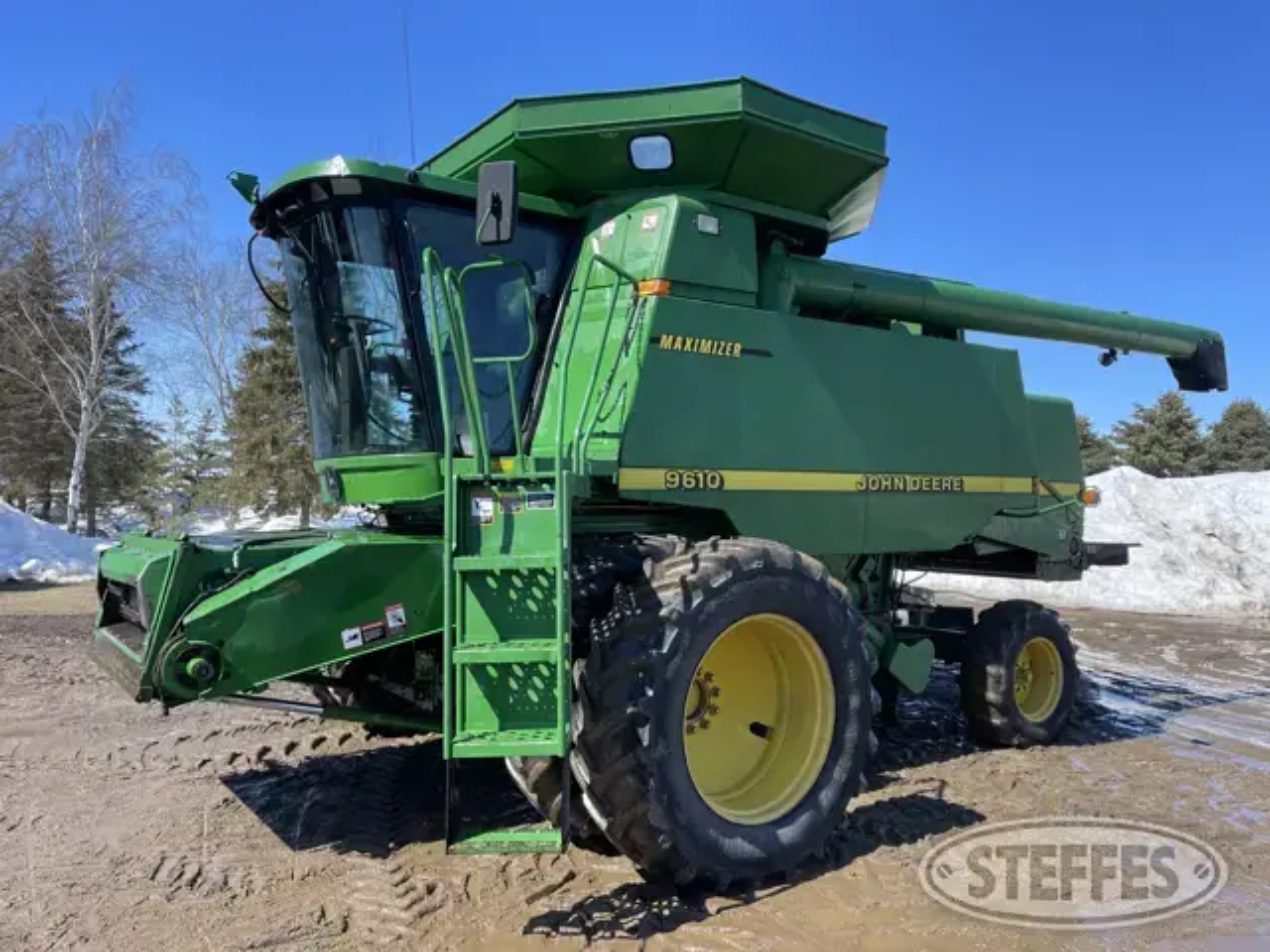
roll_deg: -1.7
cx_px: 635
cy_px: 476
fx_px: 954
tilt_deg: +0.8
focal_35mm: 26
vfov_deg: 53.1
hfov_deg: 67.3
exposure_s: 1/2387
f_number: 1.6
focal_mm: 5.1
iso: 32
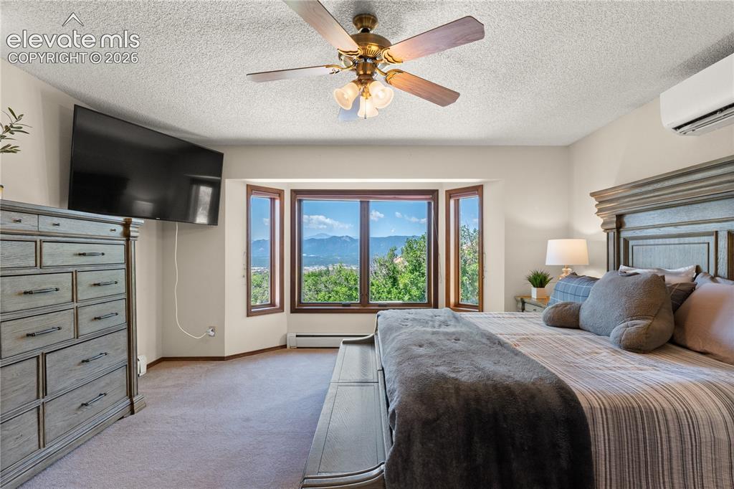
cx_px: 367
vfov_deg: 70.6
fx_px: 345
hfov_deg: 93.5
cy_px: 244
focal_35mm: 17
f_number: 8
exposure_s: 1/30
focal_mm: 11.3
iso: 400
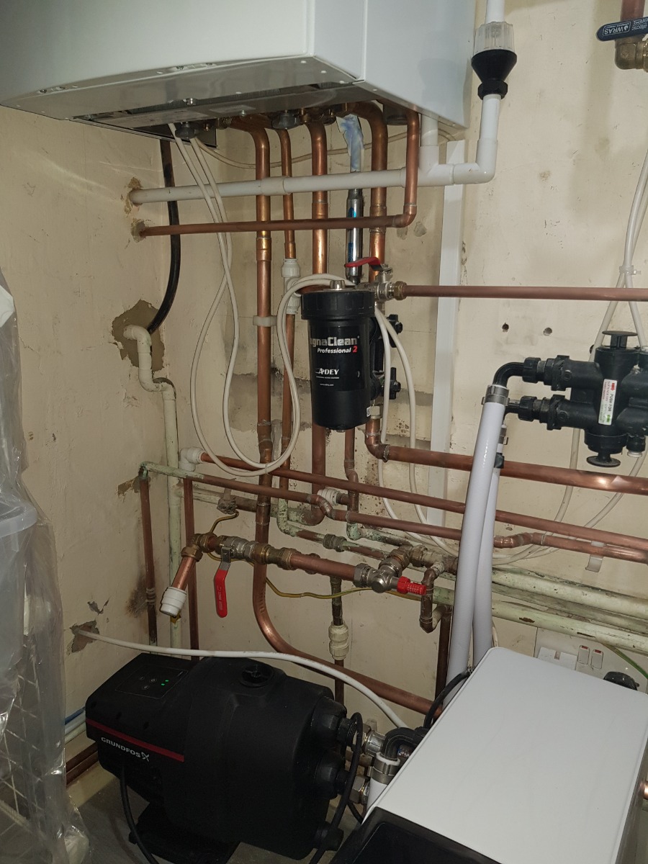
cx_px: 324
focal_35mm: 26
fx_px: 649
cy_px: 432
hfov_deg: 53.1
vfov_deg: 67.3
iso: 80
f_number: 1.7
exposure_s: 1/50
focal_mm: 4.2
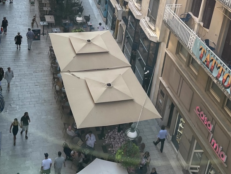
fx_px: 374
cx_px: 124
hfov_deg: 34.3
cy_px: 0
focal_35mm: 56
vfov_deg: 24.9
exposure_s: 1/678
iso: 32
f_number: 1.6
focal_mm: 4.2
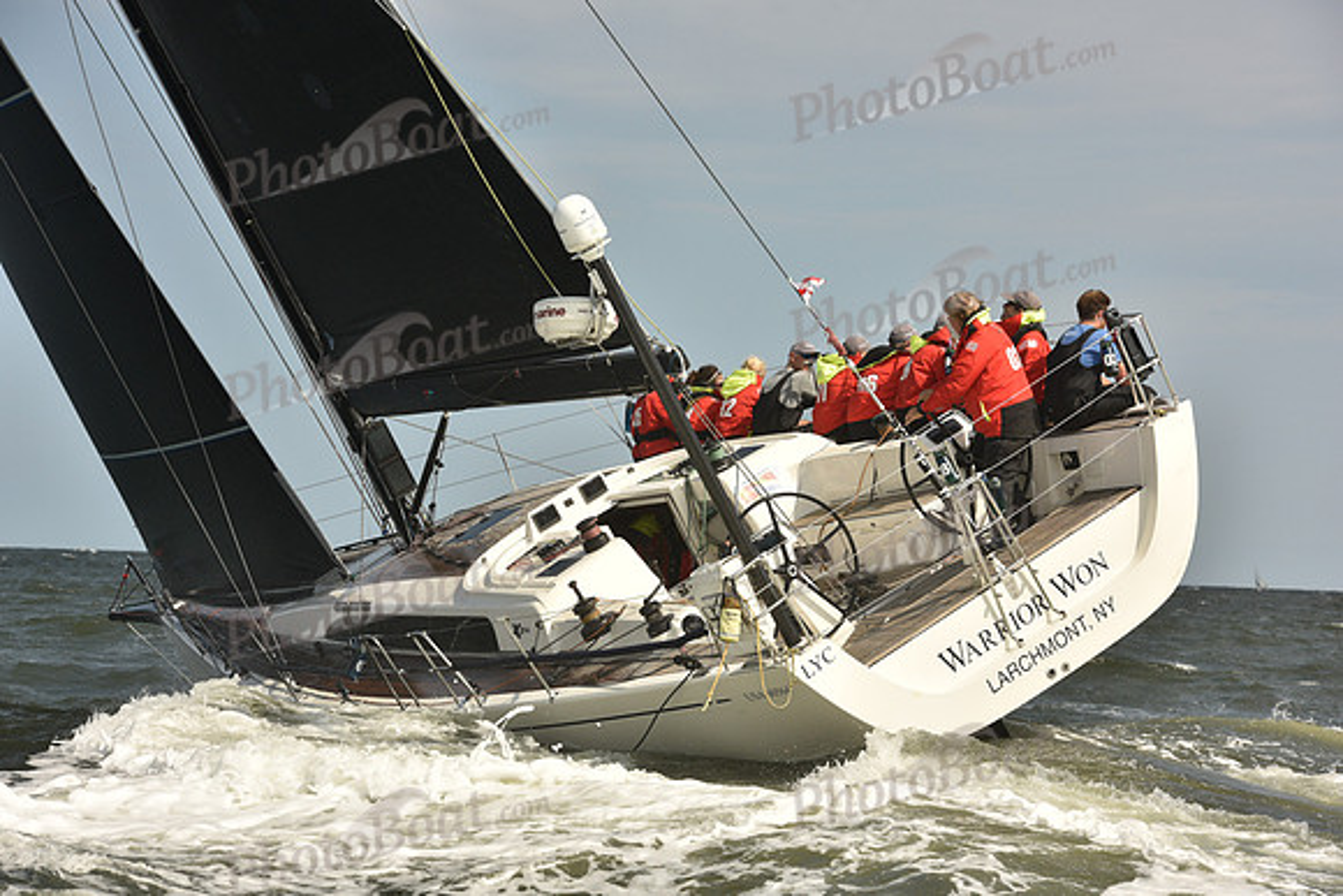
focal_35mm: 122
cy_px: 448
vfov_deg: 11.2
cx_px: 672
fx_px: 4552
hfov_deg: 16.8
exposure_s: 1/1600
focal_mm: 122
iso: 320
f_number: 9
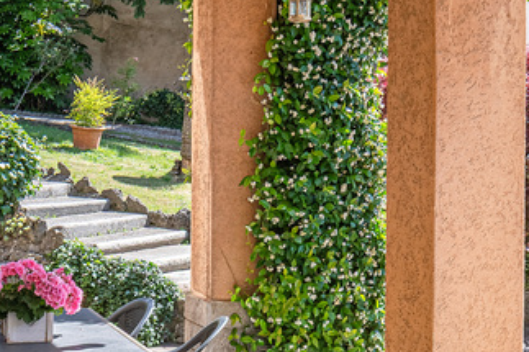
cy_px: 152
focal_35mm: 86
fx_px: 1263
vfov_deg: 15.9
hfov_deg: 23.6
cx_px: 316
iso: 100
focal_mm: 24
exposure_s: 1/500
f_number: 9
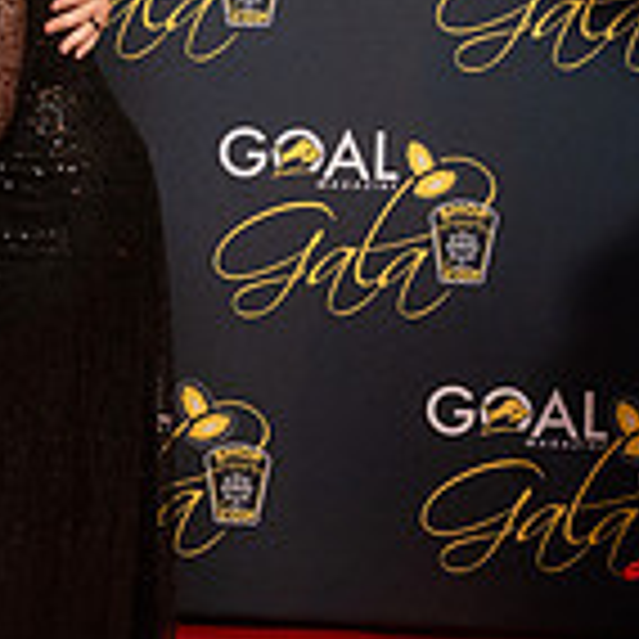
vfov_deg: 19.9
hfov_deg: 18.6
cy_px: -20
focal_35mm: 84
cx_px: -279
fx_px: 1754
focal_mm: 24
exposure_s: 1/125
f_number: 5.6
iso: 3200
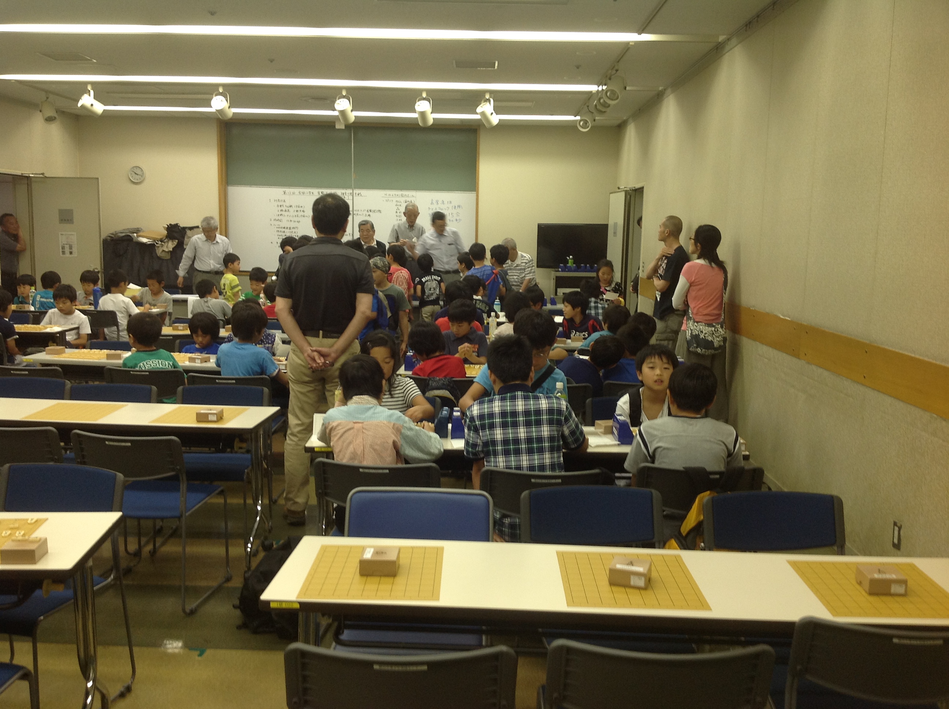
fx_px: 958
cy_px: 354
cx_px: 474
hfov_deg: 52.7
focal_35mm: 35
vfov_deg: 40.6
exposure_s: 1/20
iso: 80
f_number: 2.4
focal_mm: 4.28
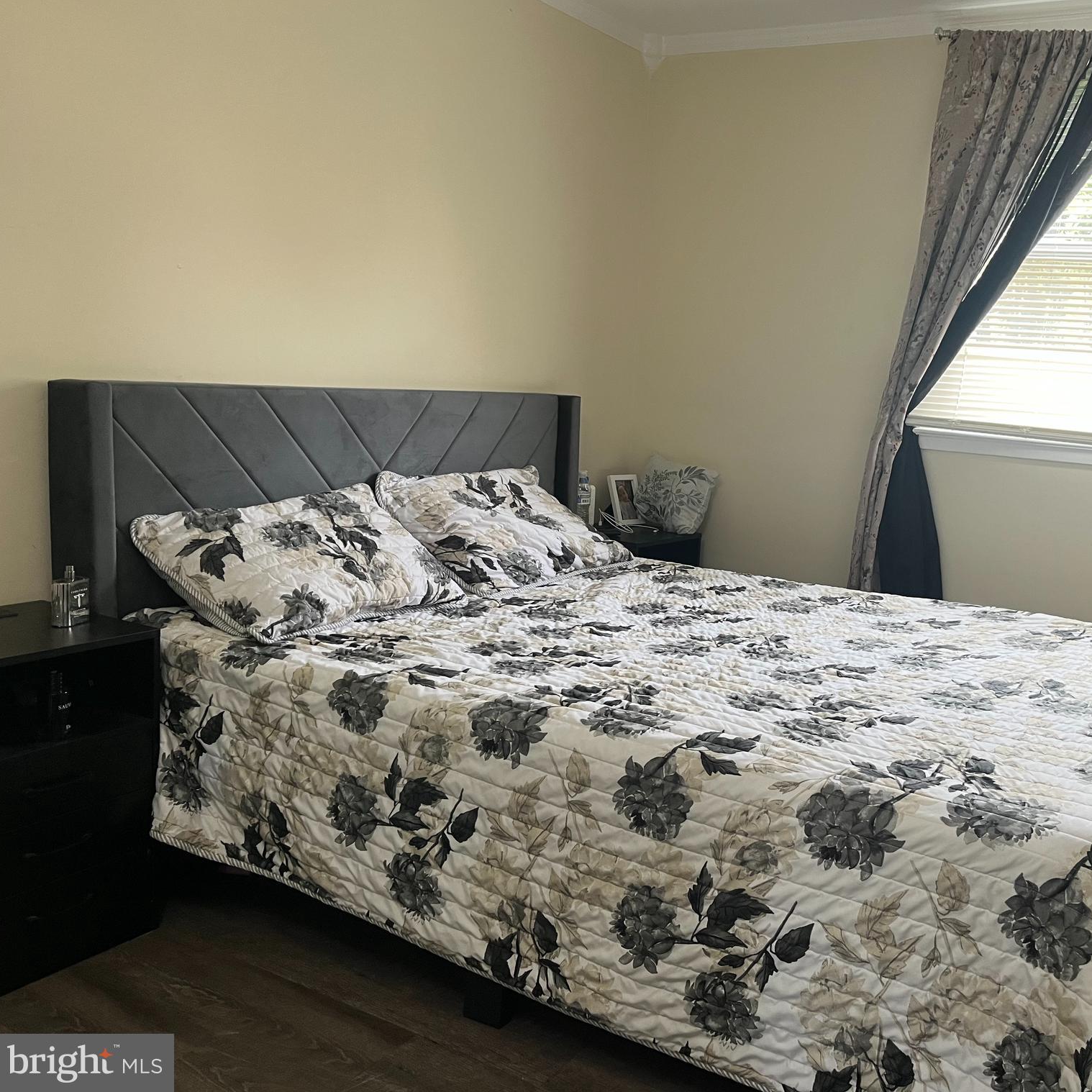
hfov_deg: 51.5
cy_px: 540
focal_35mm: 31
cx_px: 731
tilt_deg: -9.2
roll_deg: -3.7
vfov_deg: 52.5
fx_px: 1106
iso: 100
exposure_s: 1/60
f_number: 1.6
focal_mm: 5.1
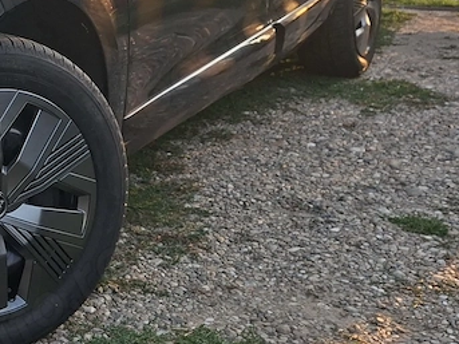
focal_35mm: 67
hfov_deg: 25.2
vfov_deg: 21.5
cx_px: -134
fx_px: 888
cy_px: 37
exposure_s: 1/416
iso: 50
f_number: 1.8
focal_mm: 5.54
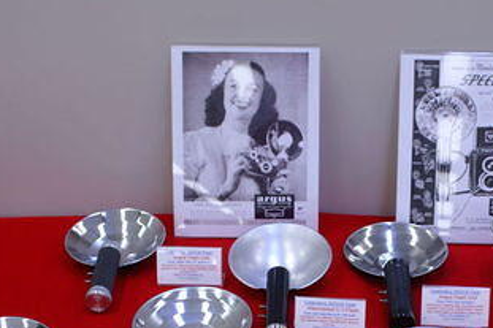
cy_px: 309
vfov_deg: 18.0
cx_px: 338
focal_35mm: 74
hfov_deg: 27.2
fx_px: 1013
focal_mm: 24
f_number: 4.5
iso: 400
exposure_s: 1/60
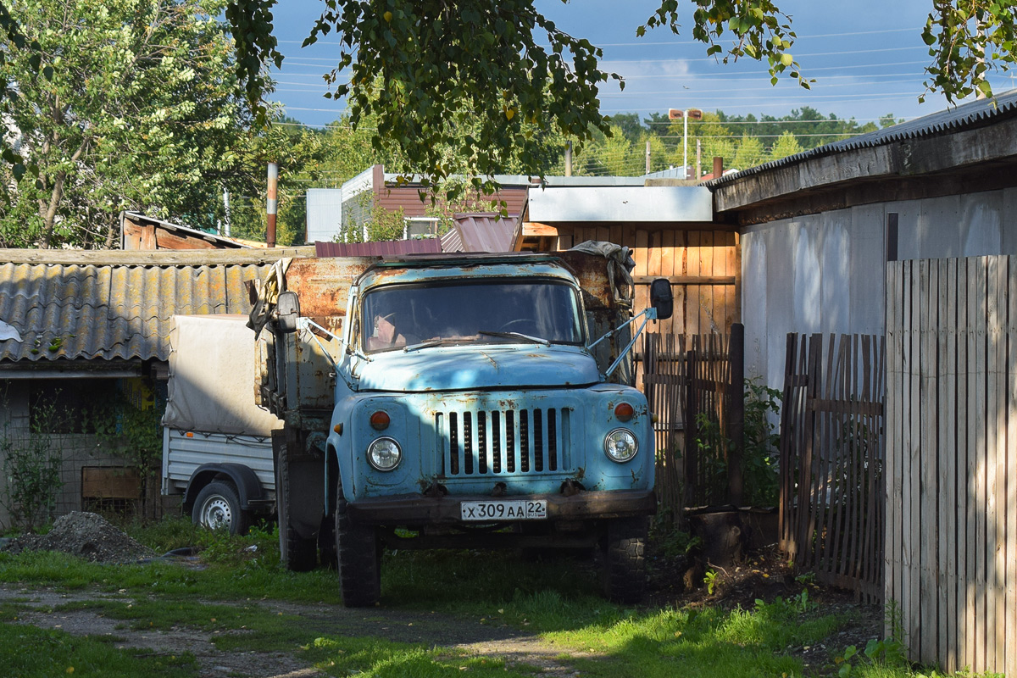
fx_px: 2330
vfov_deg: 16.6
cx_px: 508
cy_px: 339
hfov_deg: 24.6
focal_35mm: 82
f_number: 6.3
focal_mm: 55
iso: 200
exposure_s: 1/400
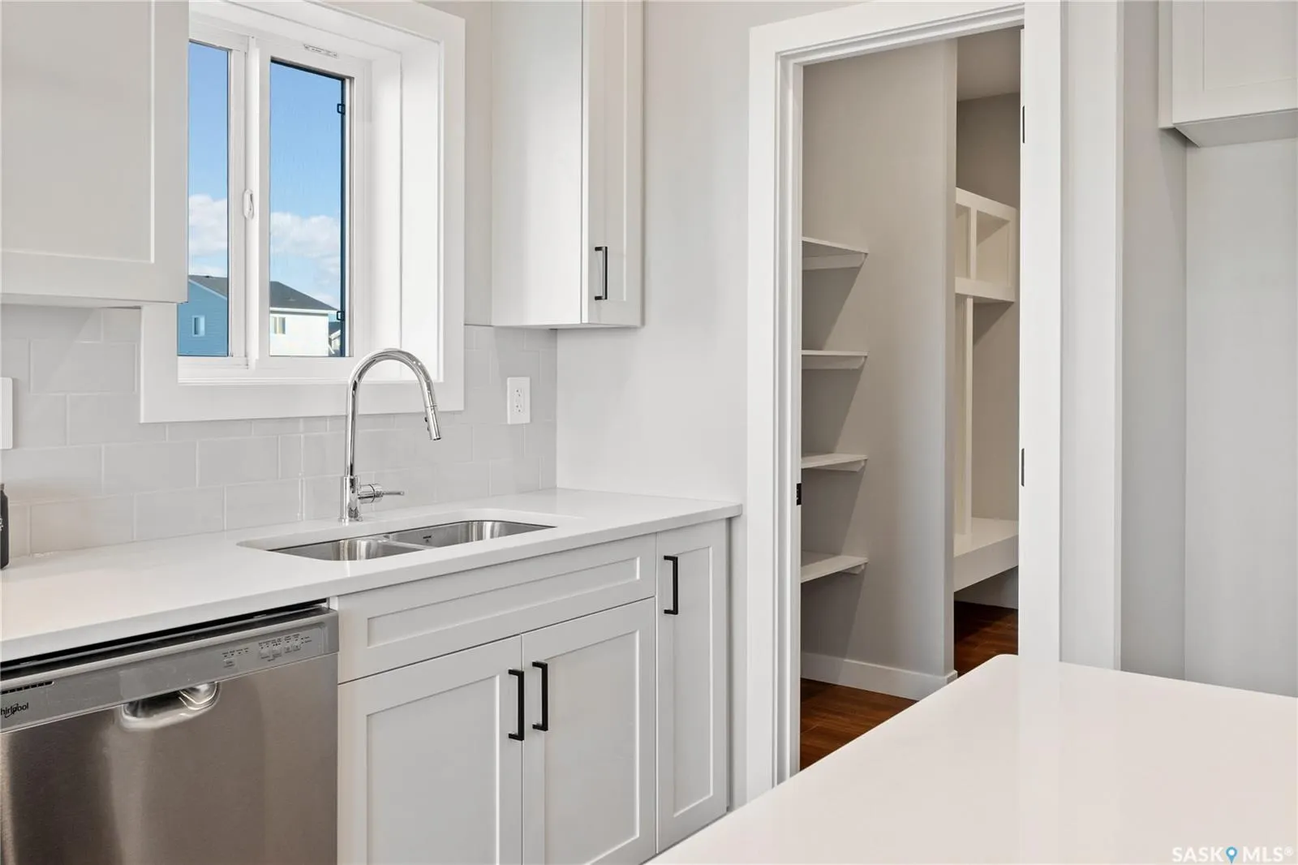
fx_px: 1045
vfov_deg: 44.9
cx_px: 649
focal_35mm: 29
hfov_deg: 63.7
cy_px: 432
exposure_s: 1/8
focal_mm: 19.8
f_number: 9
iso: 400
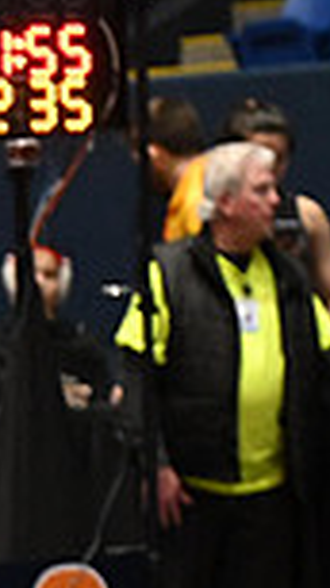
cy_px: 509
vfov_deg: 5.2
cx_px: -729
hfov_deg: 2.9
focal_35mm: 416
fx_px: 6475
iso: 4500
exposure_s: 1/960
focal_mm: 70
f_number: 2.8
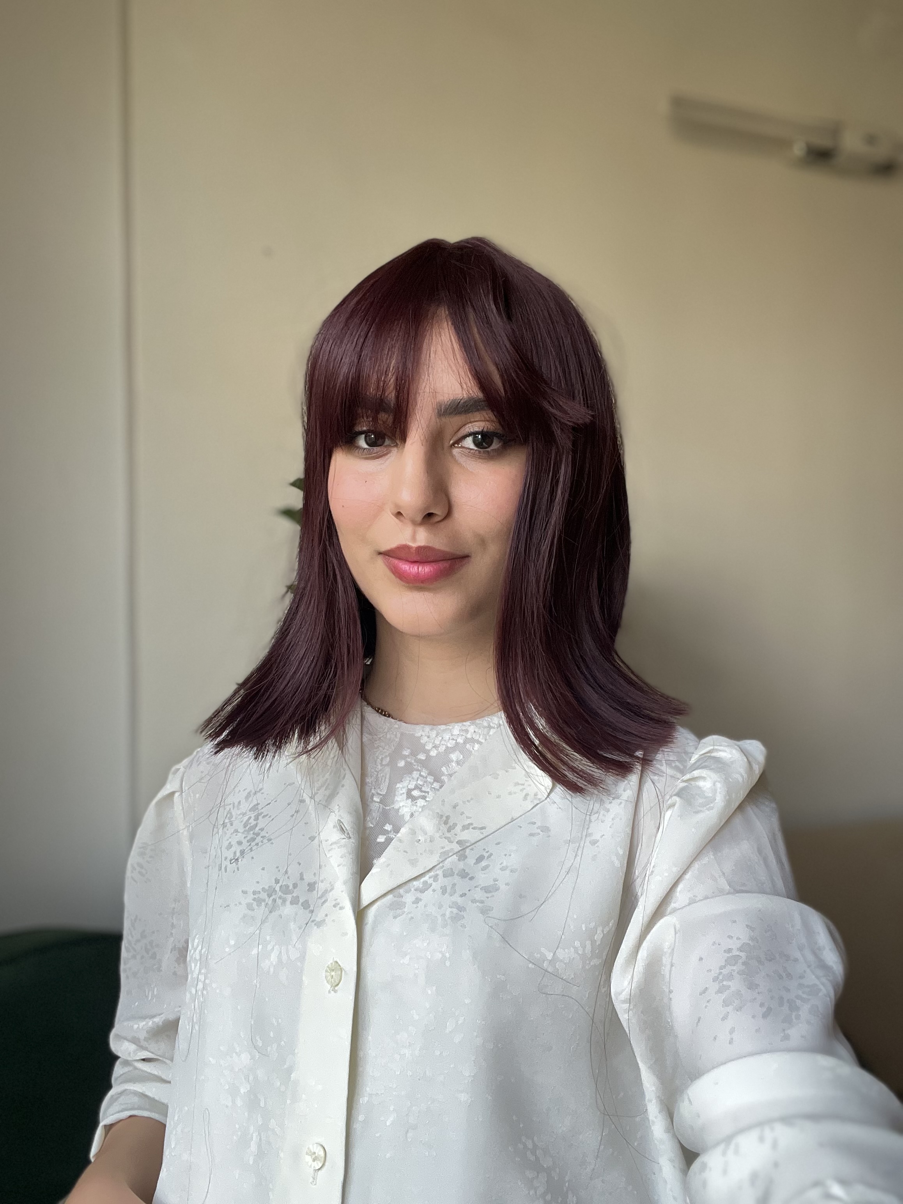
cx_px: 452
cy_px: 602
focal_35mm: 30
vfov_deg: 60.0
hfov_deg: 46.8
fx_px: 1043
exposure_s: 1/60
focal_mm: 2.71
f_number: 2.2
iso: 160
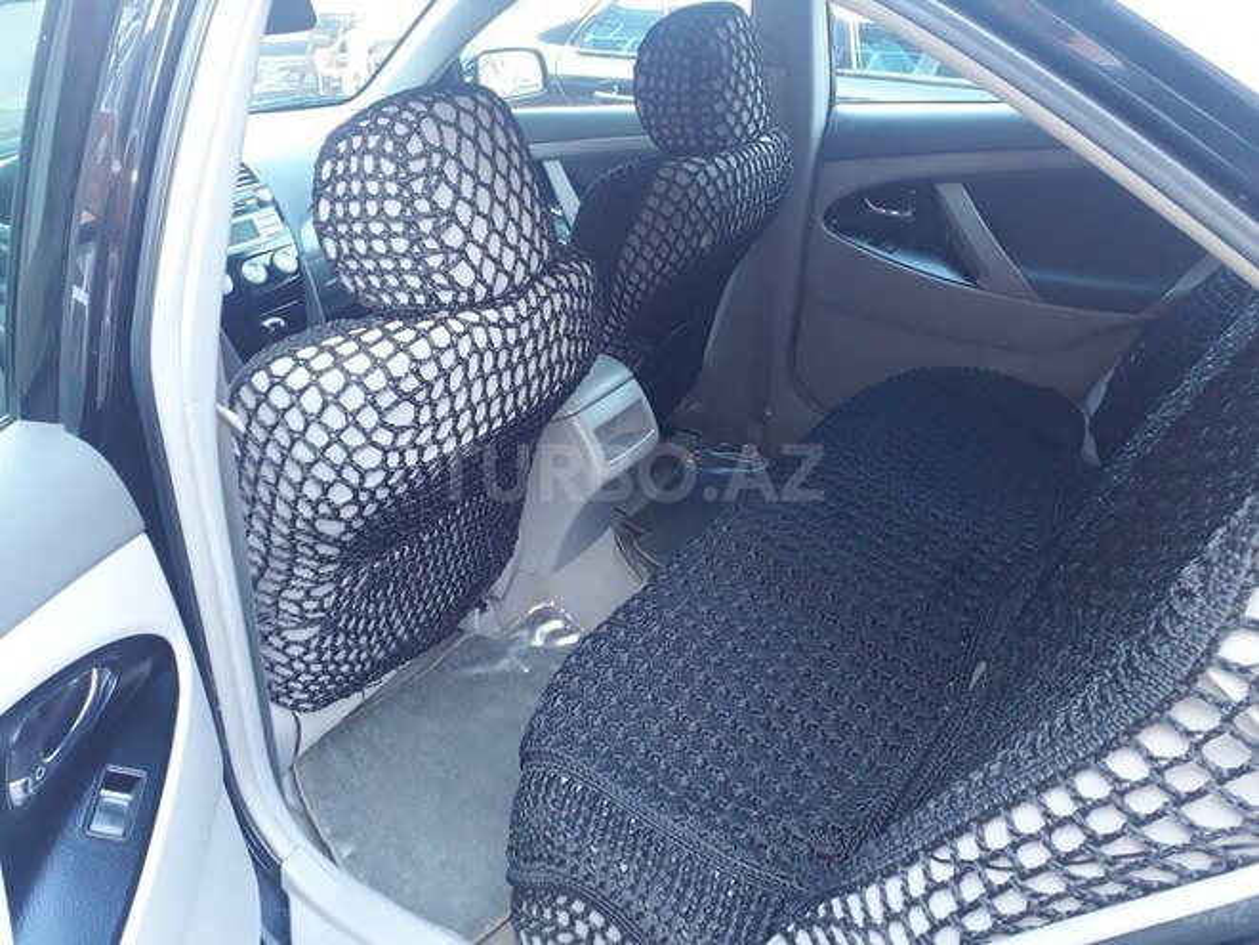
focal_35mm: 27
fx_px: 982
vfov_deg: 51.4
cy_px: 472
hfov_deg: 65.3
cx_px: 630
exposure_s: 1/33
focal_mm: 3.6
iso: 160
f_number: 1.9
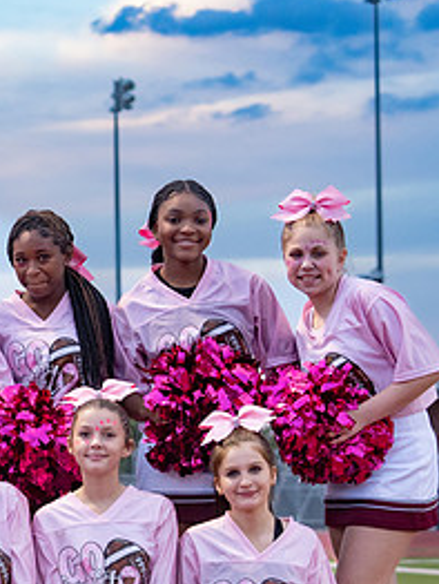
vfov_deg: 9.3
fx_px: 3562
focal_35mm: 211
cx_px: -82
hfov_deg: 7.0
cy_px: 467
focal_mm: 70
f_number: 4
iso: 1250
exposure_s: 1/320
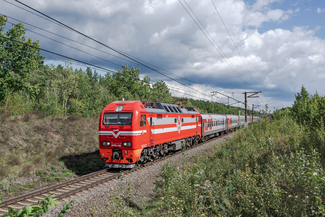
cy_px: 108
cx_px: 162
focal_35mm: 33
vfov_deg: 40.0
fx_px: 298
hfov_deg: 57.2
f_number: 8
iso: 500
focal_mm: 33
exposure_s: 1/1250
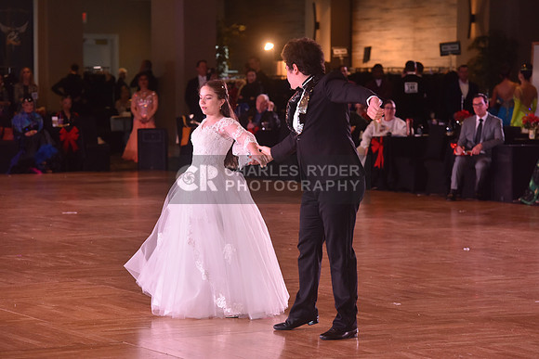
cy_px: 180
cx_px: 270
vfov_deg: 9.8
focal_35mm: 140
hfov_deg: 14.7
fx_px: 2097
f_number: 5
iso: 1600
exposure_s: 1/200
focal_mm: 140
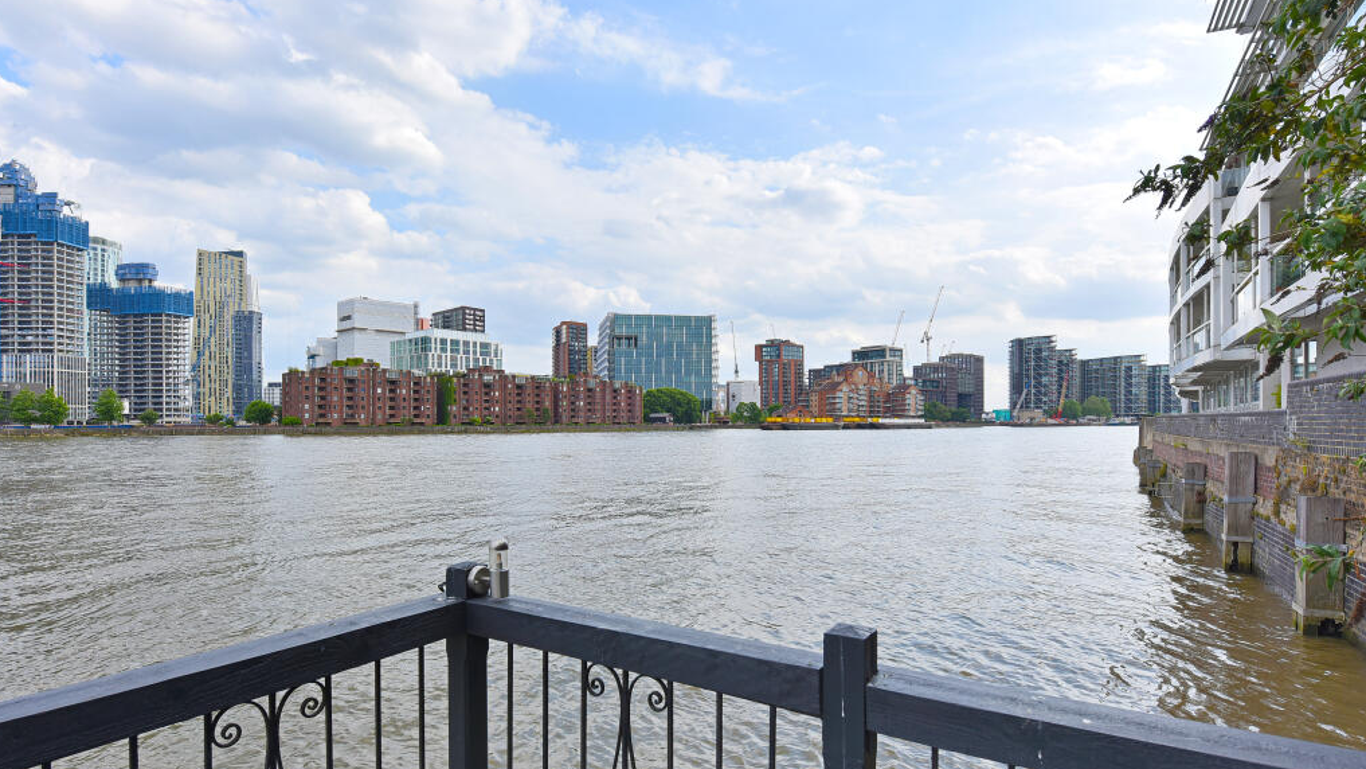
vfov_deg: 58.3
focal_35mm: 19
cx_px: 680
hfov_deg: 89.6
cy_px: 410
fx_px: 688
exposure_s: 1/160
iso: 80
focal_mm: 18
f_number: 11
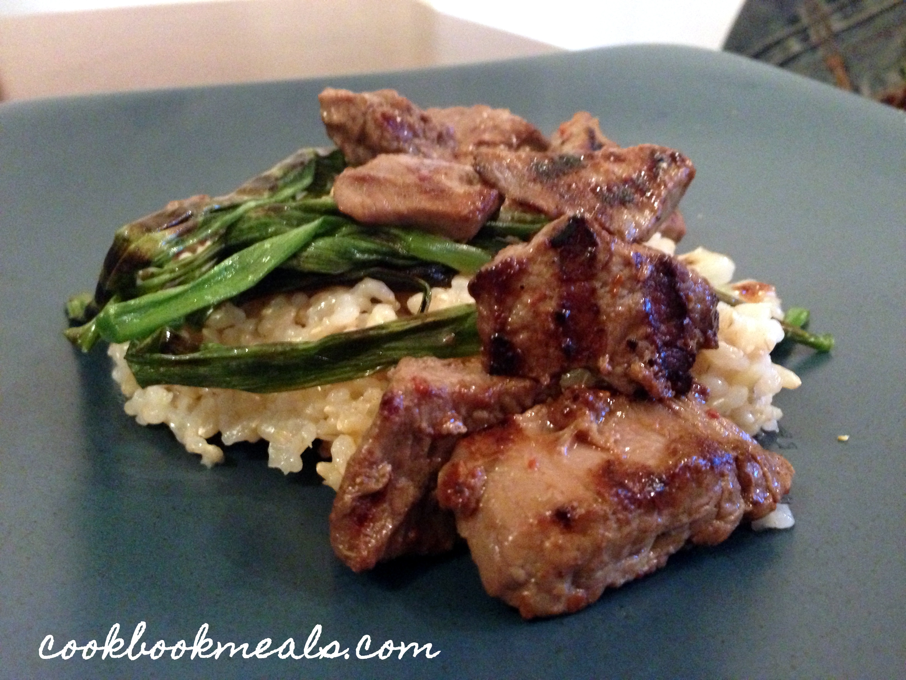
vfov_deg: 42.9
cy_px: 340
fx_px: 864
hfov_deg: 55.4
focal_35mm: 33
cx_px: 453
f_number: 2.4
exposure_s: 1/15
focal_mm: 4.13
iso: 800
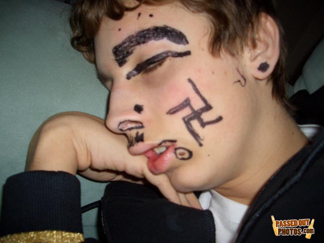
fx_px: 328
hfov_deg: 52.6
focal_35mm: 35
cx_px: 162
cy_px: 122
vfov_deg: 40.7
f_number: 2.6
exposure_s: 1/60
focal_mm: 5.8
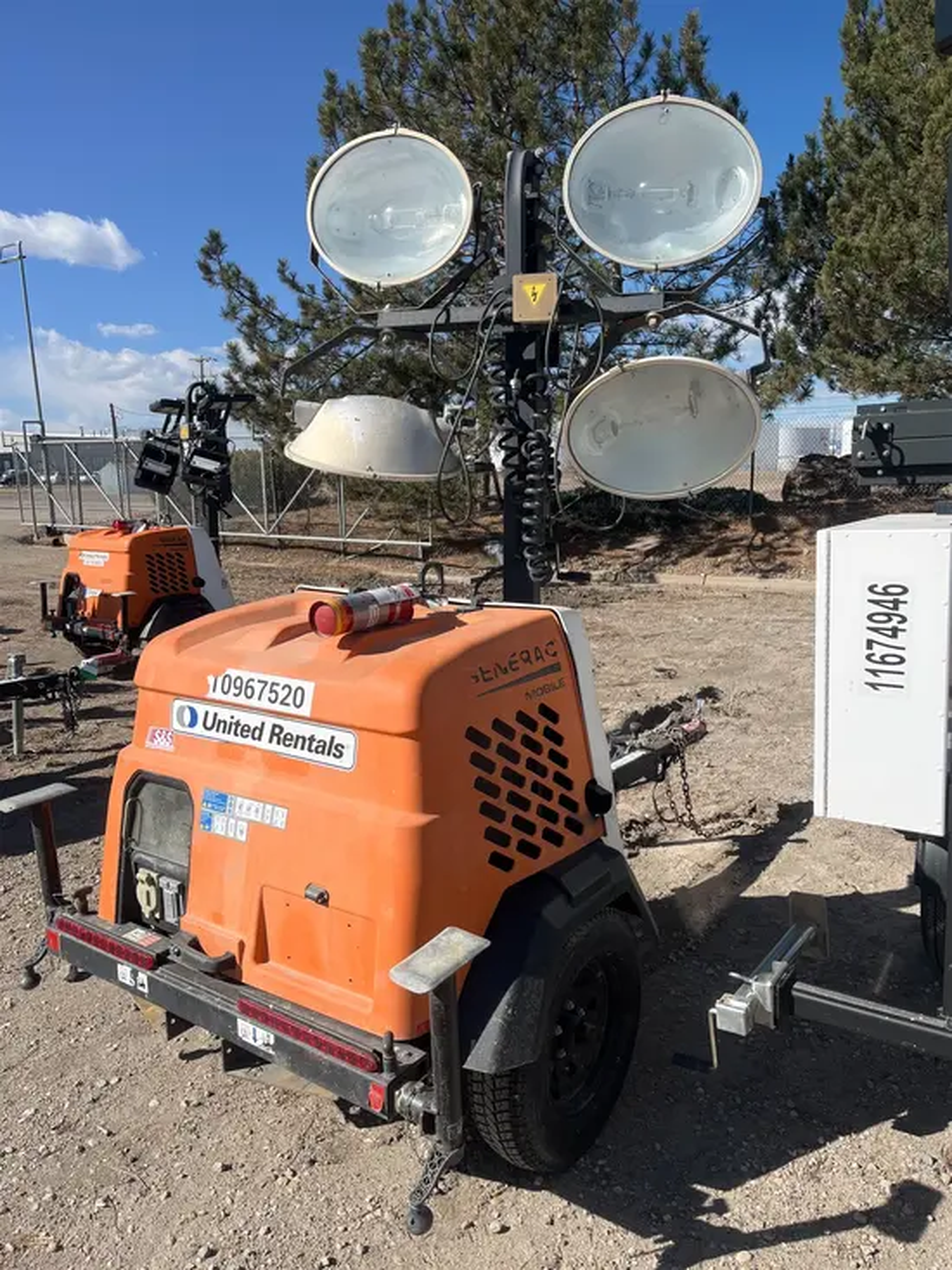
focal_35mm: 26
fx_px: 953
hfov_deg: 53.1
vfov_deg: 67.3
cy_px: 635
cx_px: 476
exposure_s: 1/3745
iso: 50
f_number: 1.6
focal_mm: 5.1
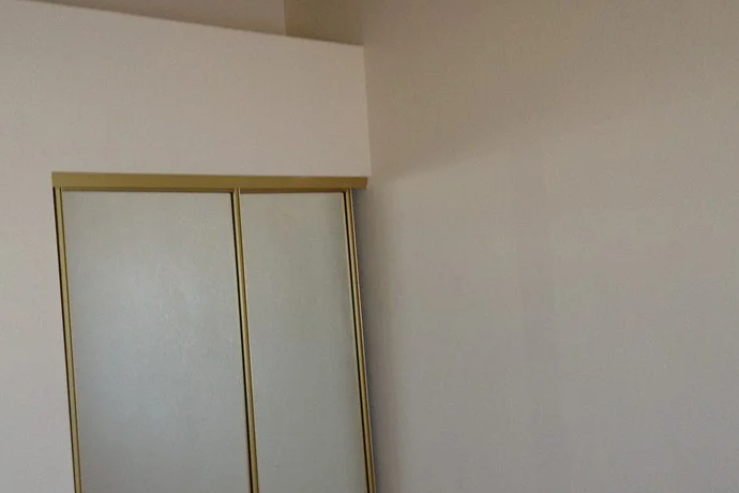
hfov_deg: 36.8
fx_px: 1108
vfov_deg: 25.0
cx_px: 321
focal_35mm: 54
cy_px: 295
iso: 100
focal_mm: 4.28
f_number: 2.4
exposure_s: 1/20
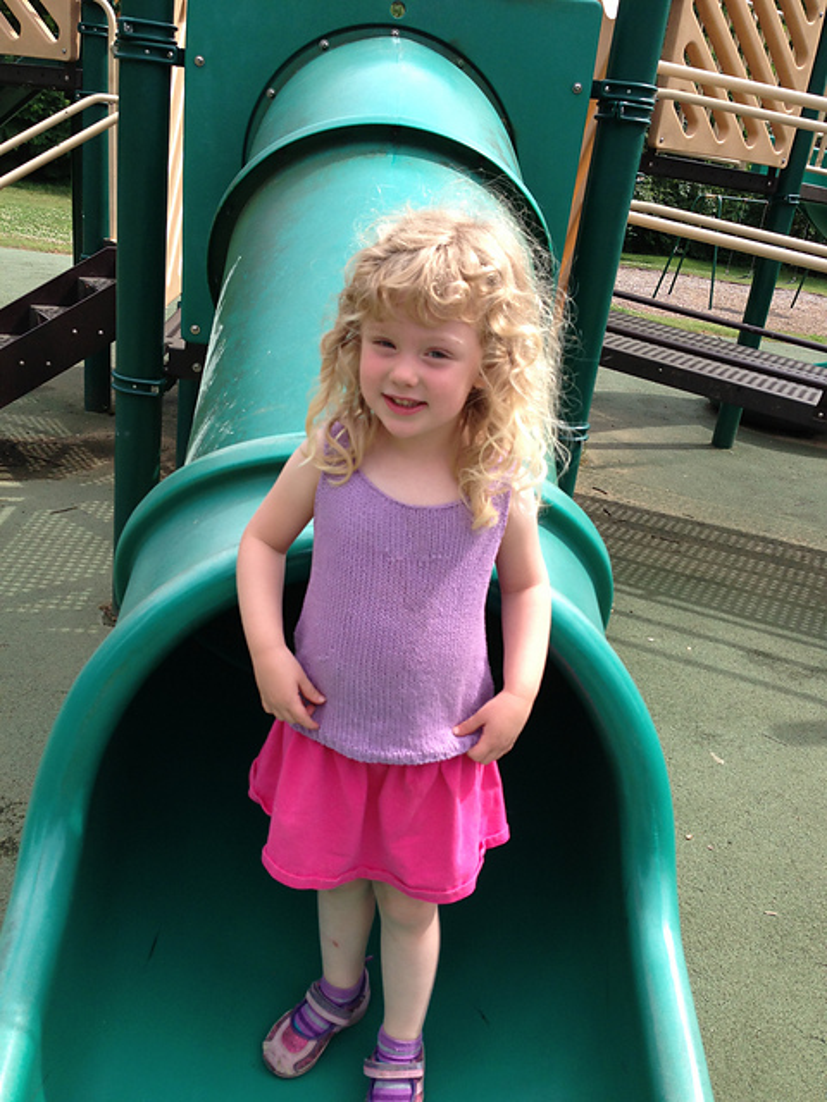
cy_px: 551
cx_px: 414
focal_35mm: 33
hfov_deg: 42.9
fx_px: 1051
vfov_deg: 55.4
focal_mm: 4.13
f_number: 2.4
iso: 50
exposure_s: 1/669
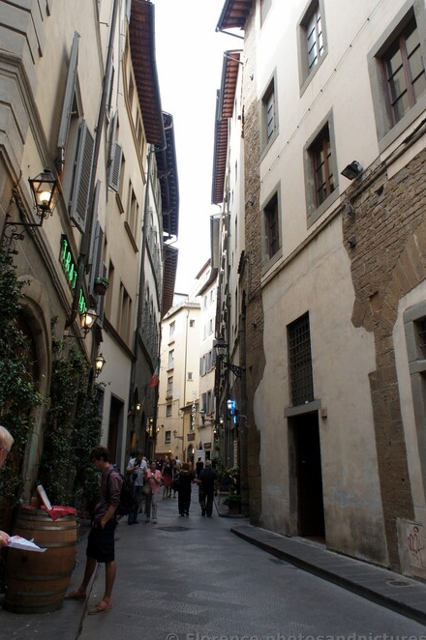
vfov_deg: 63.3
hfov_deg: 44.9
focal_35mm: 29
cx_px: 207
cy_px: 263
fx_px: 516
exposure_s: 1/250
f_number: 4.5
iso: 250
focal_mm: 16
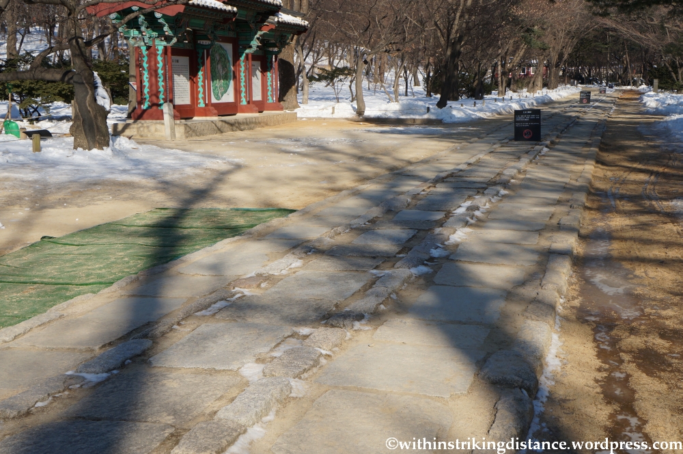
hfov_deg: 42.4
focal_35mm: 46
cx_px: 342
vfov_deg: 28.9
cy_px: 227
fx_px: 881
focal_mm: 31
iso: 200
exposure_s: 1/640
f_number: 8
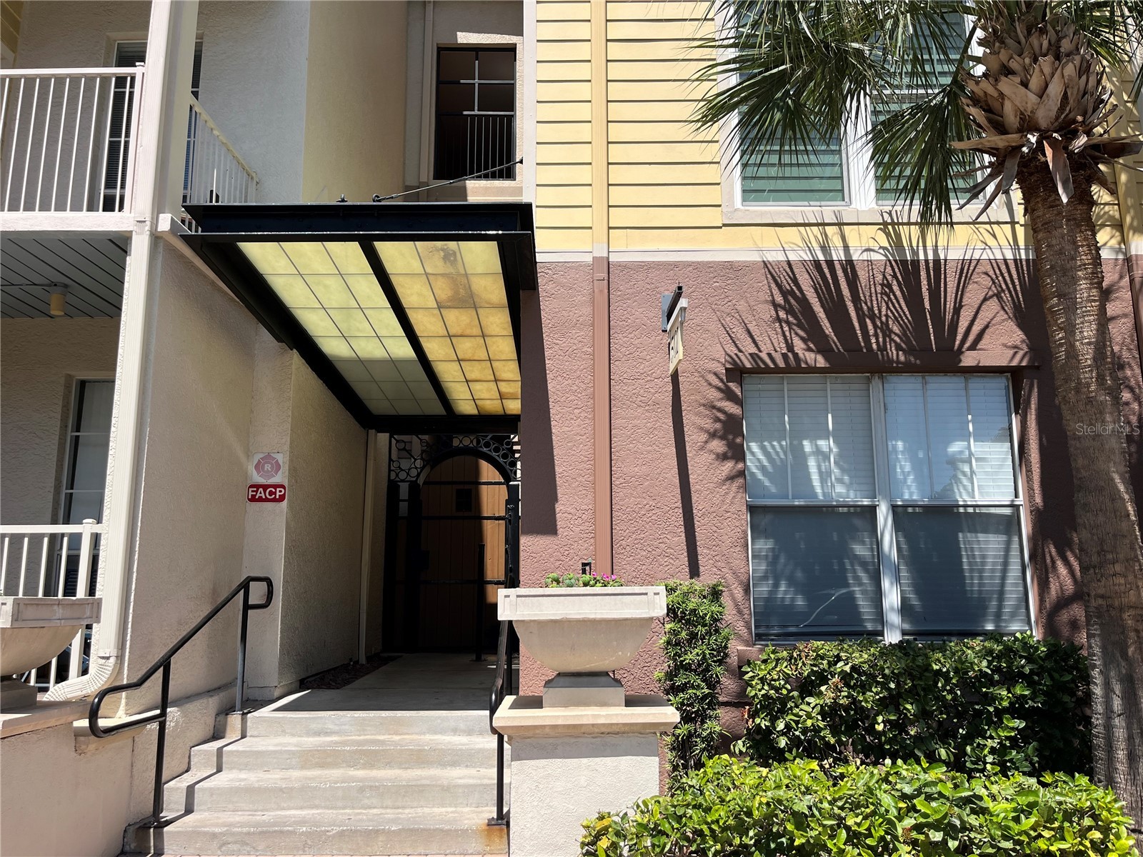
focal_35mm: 26
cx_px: 572
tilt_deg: +10.9
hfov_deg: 67.3
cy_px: 428
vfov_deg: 53.1
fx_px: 859
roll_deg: -0.3
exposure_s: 1/2688
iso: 50
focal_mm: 5.1
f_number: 1.6
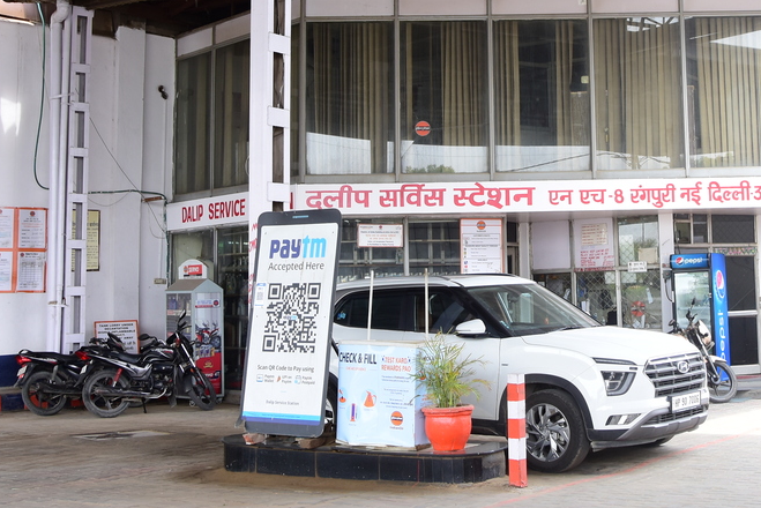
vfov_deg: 22.5
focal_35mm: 60
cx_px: 546
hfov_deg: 32.9
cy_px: 135
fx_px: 1269
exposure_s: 1/100
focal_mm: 22
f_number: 6.3
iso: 250
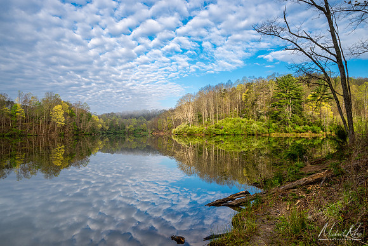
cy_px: 123
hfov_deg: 73.7
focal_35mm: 24
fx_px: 245
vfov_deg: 53.2
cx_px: 184
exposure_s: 1/25
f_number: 18
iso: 100
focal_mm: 16
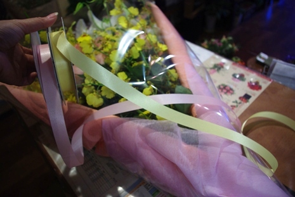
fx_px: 221
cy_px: 98
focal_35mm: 27
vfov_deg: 48.0
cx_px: 148
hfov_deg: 67.3
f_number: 3.5
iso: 200
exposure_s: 1/20
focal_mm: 18
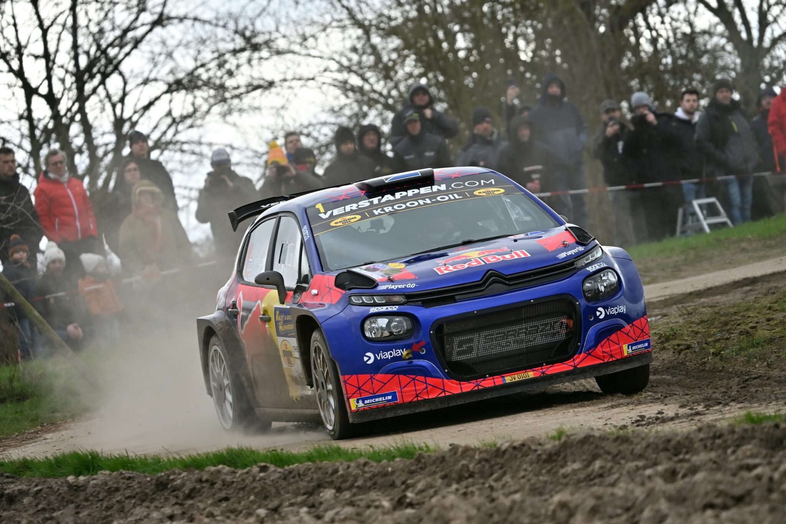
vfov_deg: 4.5
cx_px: 393
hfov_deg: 6.8
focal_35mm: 304
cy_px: 262
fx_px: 6638
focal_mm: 304
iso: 500
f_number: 5.6
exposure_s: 1/1000
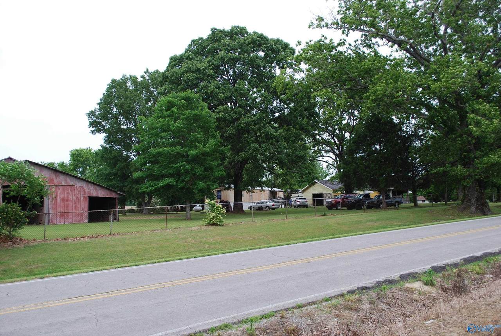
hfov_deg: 57.1
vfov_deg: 40.1
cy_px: 168
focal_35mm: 33
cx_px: 250
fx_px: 460
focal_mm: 22
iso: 100
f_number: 5.6
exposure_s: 1/125
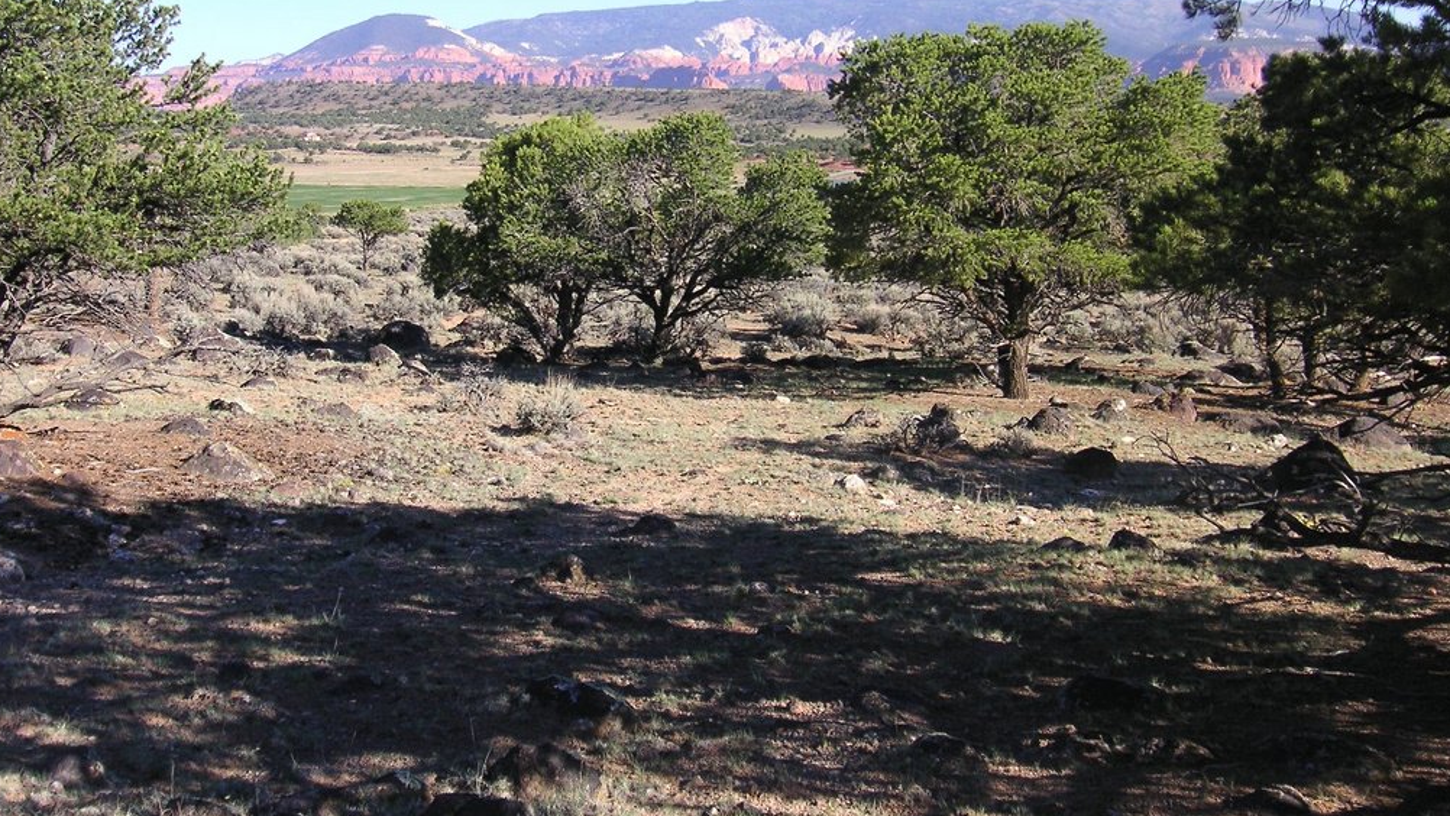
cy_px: 353
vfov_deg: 24.4
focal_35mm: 49
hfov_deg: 42.1
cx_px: 718
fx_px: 1884
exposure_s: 1/350
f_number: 3.1
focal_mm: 7.3
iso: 50
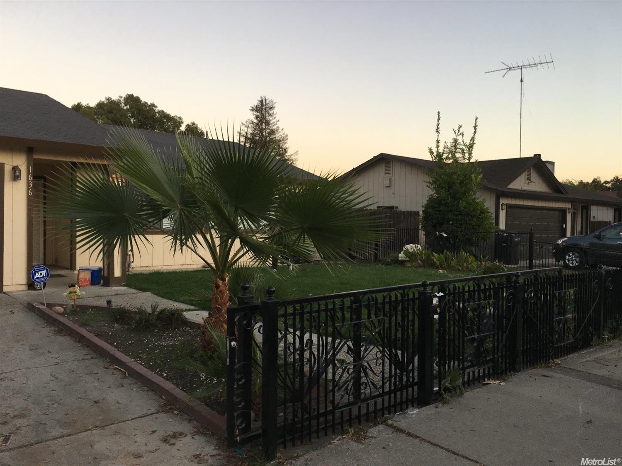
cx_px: 311
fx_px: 521
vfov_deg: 48.2
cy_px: 233
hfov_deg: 61.7
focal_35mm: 29
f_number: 2.2
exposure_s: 1/120
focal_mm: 4.15
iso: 40
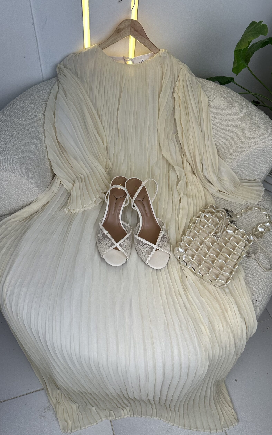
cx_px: 124
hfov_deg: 47.6
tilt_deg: -54.6
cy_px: 219
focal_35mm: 26
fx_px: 308
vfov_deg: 70.4
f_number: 1.78
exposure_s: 1/1107
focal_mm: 6.86
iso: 80
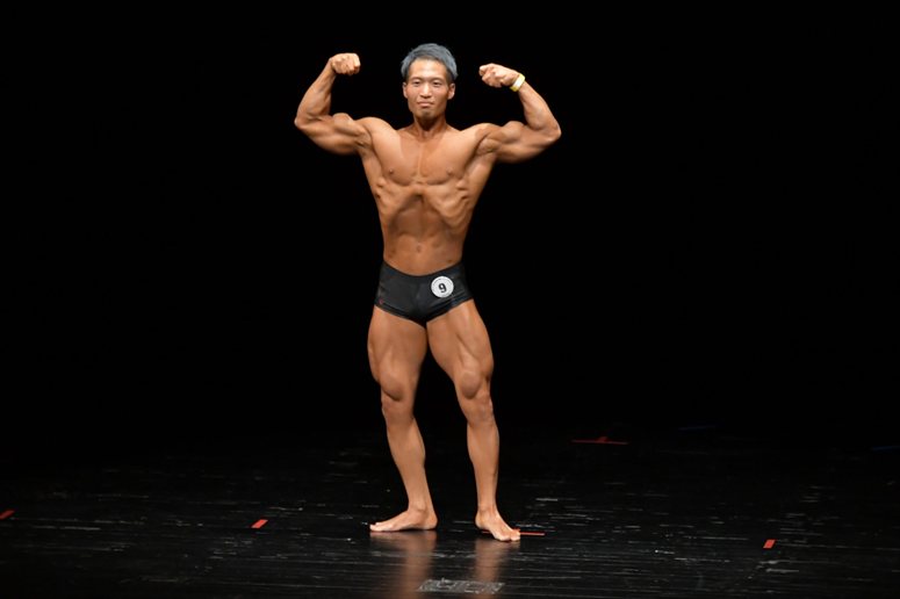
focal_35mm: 270
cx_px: 450
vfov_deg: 5.1
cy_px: 300
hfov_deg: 7.6
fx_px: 6747
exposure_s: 1/400
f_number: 5.6
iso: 3200
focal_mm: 180
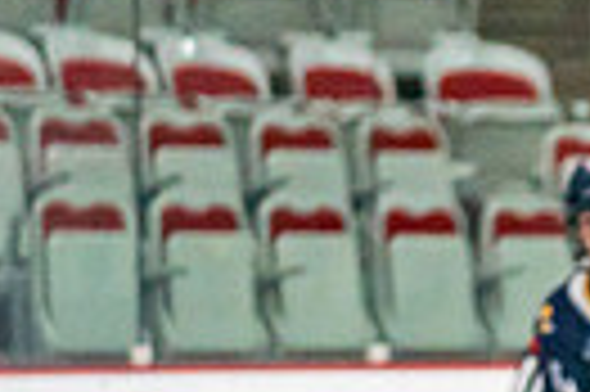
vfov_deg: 3.1
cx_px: 1025
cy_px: 941
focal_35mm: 442
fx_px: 7235
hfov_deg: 4.6
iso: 4000
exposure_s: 1/1600
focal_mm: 86
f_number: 2.8
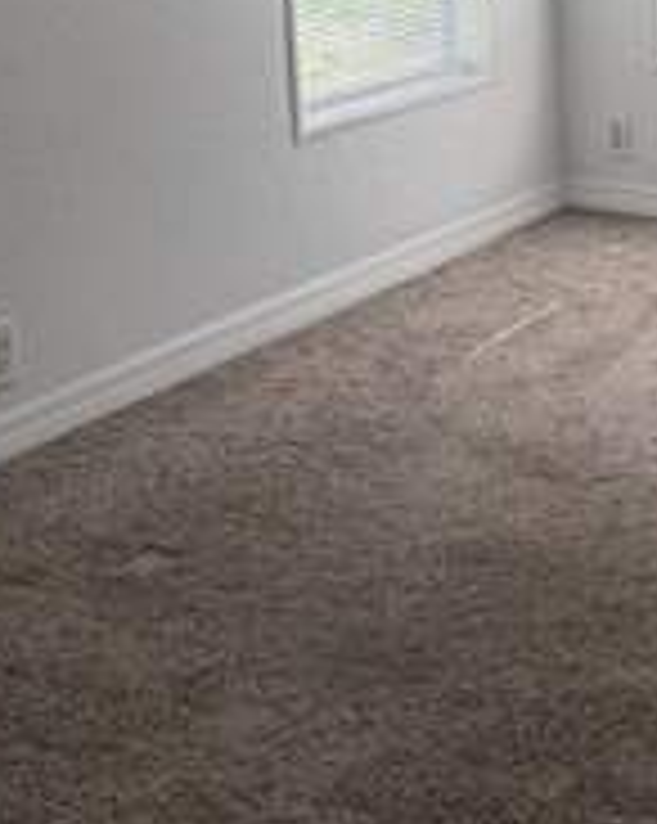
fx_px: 1996
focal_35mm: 82
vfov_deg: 22.8
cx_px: 873
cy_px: 113
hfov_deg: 17.4
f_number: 1.78
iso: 200
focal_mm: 6.76
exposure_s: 1/207
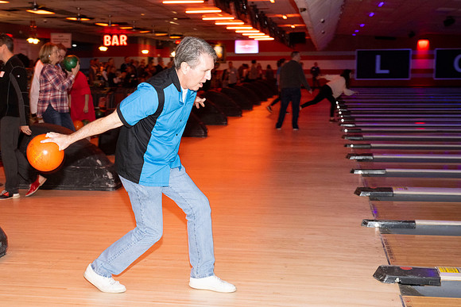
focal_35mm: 56
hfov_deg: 35.2
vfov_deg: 24.0
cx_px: 178
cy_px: 185
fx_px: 723
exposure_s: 1/100
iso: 2000
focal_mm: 46
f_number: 5.6
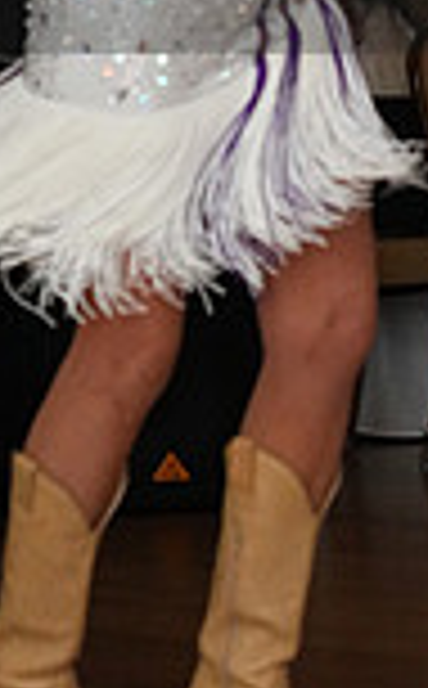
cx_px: 462
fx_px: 5082
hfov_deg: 4.8
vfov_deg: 7.7
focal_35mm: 271
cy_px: -94
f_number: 5.6
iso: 5000
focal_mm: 70
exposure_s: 1/200
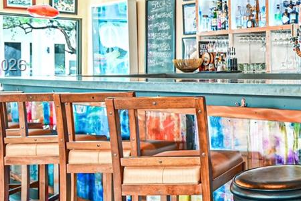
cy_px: 66
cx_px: 354
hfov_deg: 33.0
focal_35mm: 50
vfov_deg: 26.8
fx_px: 418
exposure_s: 1/15
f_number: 4
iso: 500
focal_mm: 14
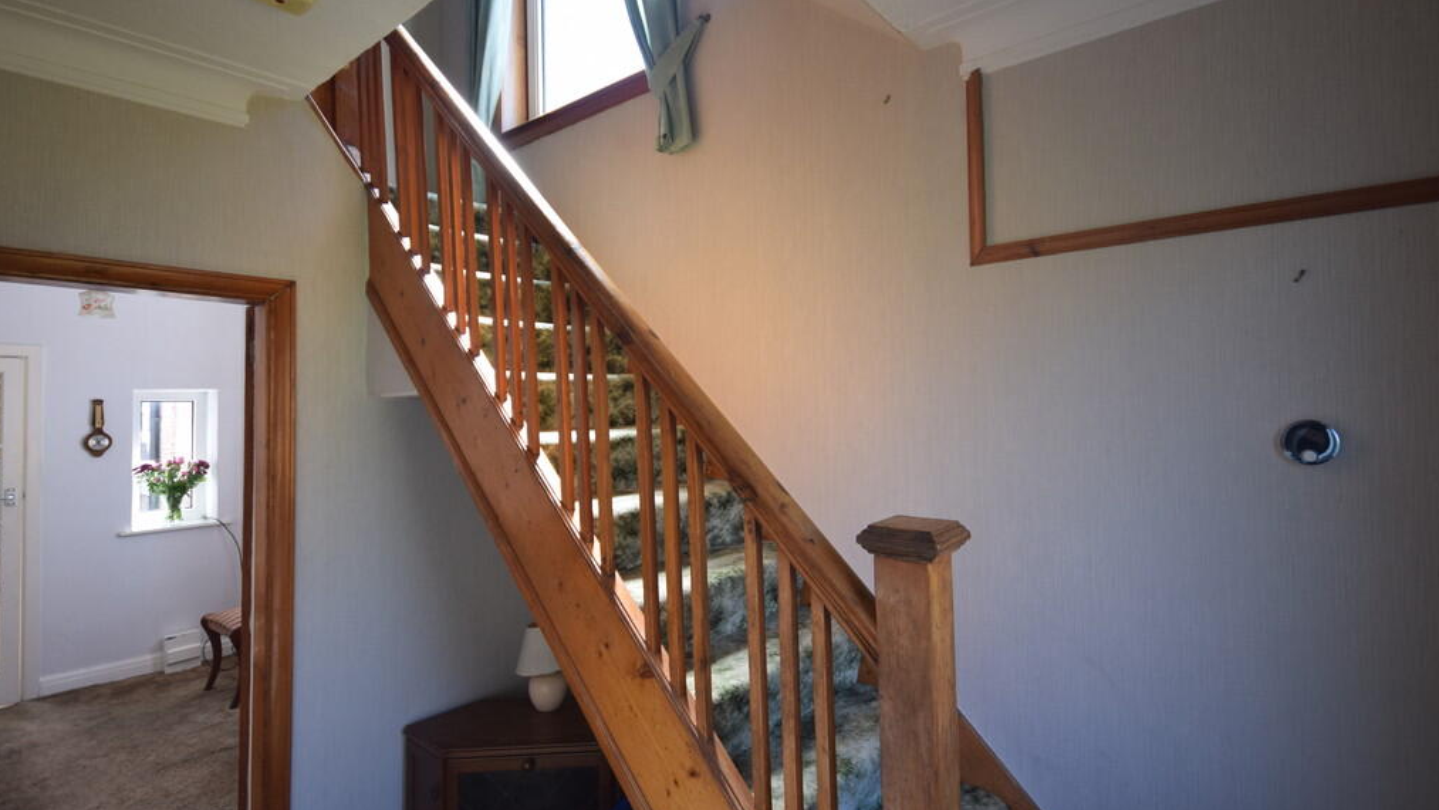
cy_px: 380
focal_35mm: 18
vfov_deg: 60.3
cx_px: 722
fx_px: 697
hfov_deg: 91.8
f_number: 5
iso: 400
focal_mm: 11.5
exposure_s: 1/100
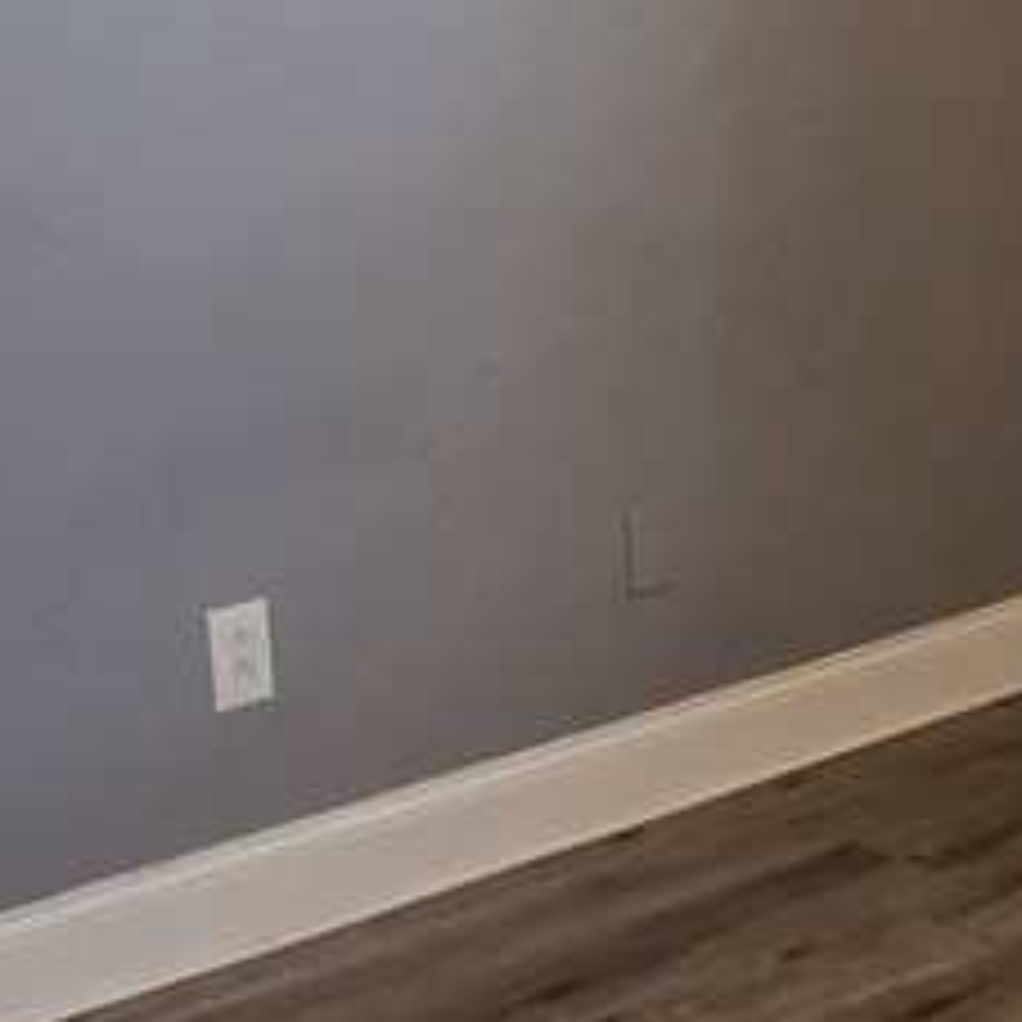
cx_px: 1076
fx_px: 2706
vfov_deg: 21.3
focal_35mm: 81
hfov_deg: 20.5
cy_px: 387
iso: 250
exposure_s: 1/120
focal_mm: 2.2
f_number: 1.9
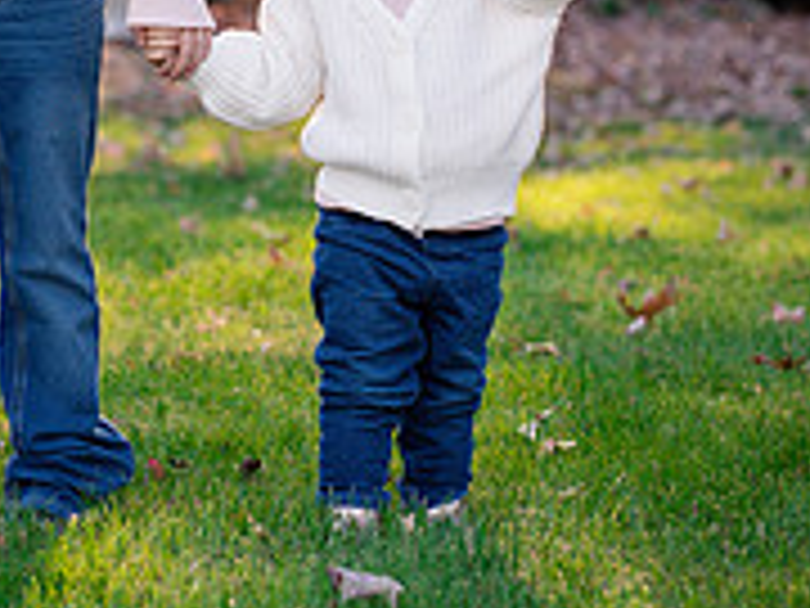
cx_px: 279
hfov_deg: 9.7
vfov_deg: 7.2
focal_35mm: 204
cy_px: -153
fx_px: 4774
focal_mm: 85
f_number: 4
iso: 320
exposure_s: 1/500
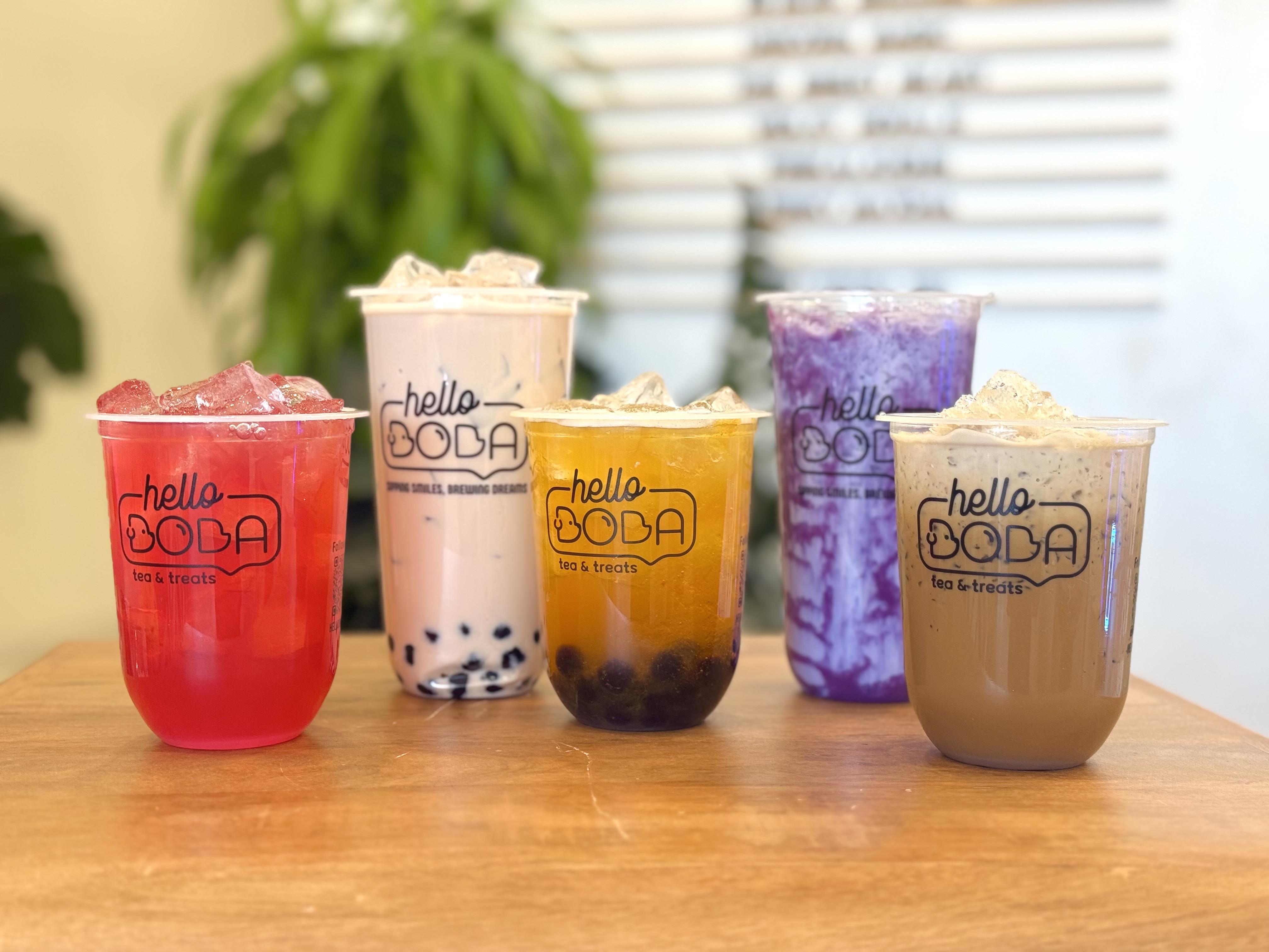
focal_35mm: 48
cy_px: 476
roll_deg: -1.0
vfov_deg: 30.3
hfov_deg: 39.7
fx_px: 1760
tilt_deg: -2.4
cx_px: 634
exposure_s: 1/60
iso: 50
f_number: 1.78
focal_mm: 6.76
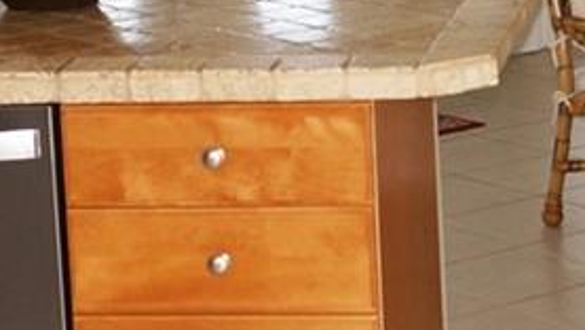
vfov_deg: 8.4
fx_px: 2250
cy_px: 63
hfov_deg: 14.8
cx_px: 422
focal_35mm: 145
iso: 320
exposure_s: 1/160
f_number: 4
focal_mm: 16
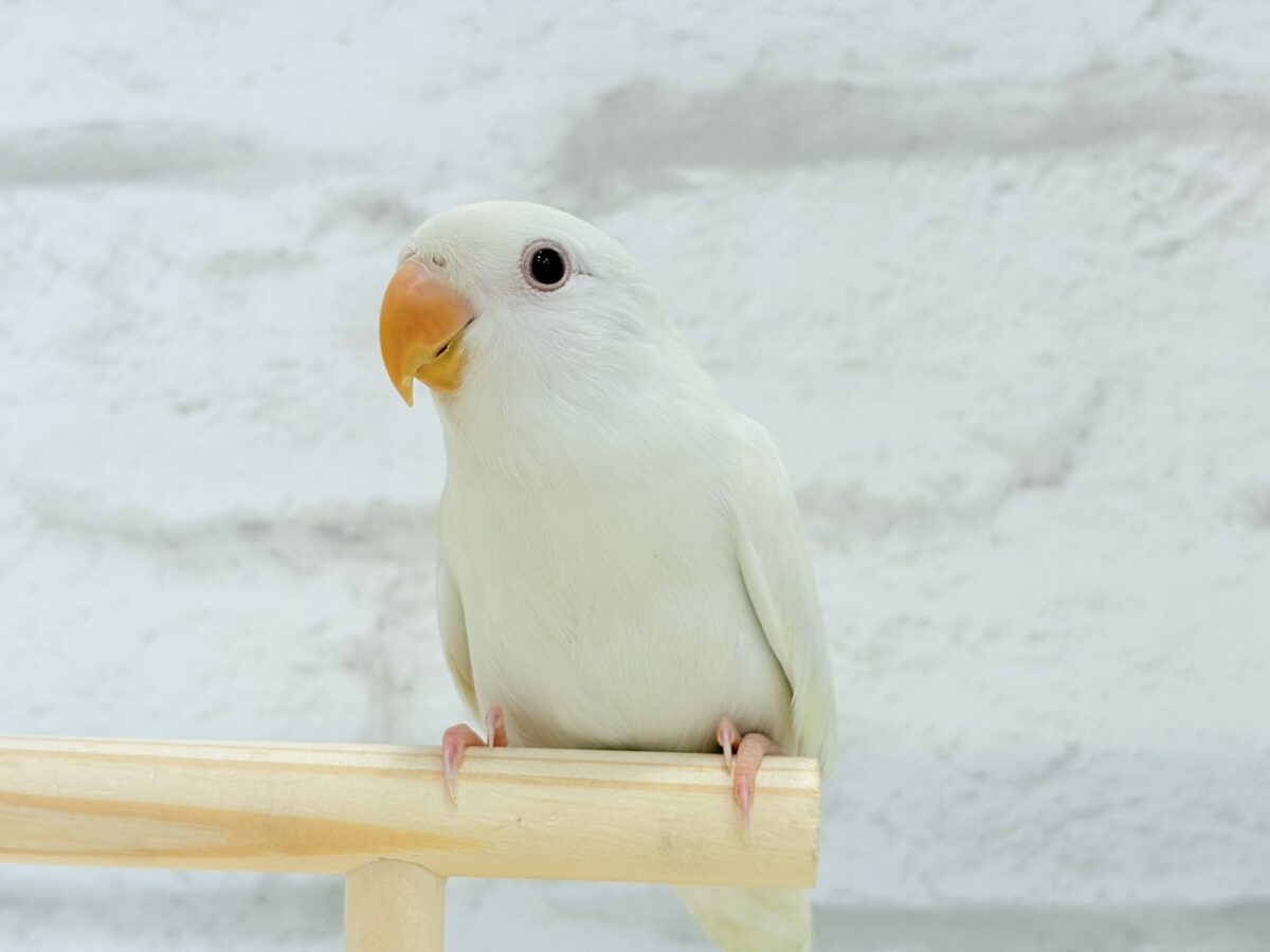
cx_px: 635
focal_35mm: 52
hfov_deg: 36.8
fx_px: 1908
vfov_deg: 28.0
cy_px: 476
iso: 64
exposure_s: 1/100
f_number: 1.6
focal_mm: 5.96
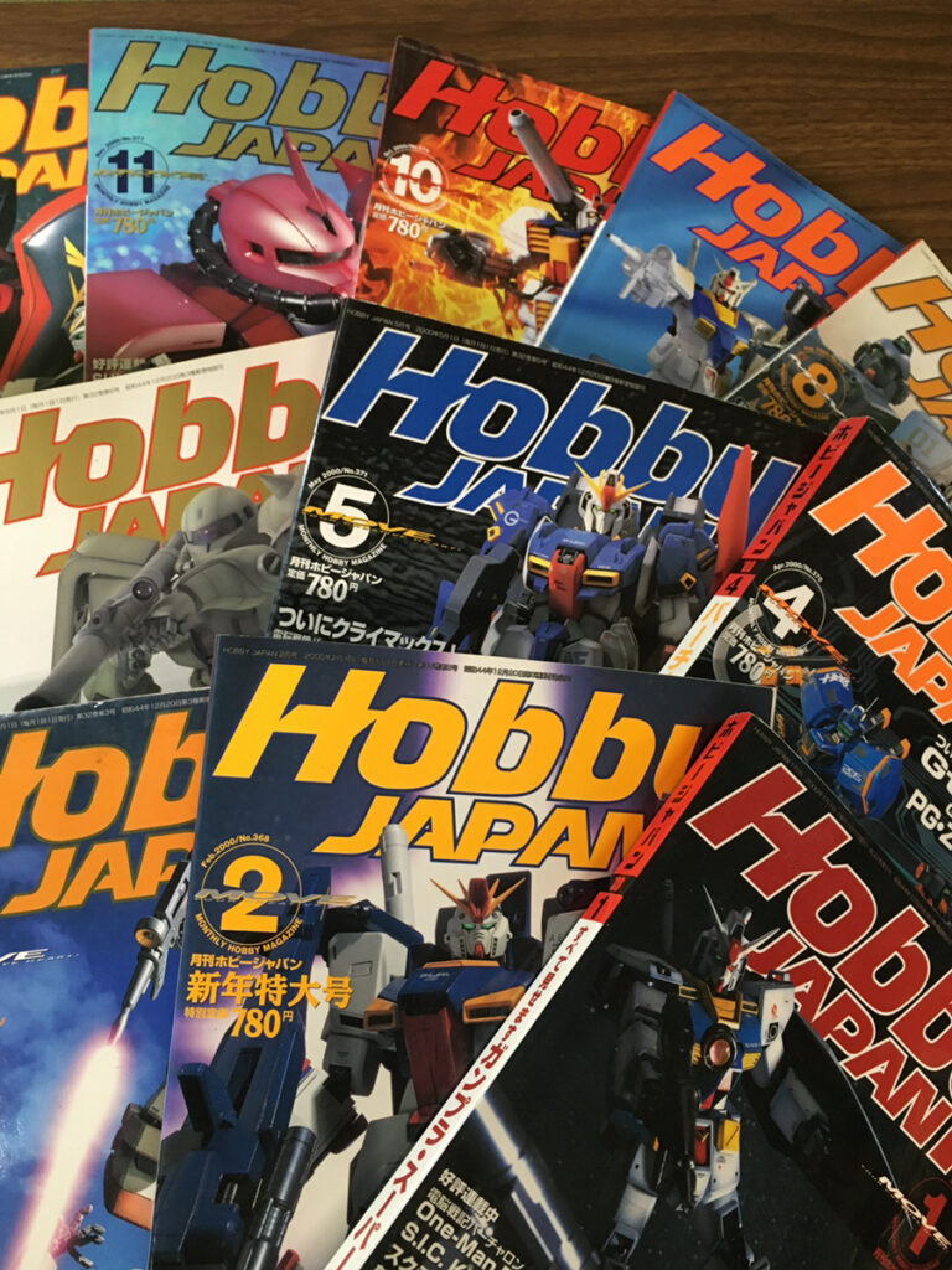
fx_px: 1063
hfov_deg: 48.2
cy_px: 635
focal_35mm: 29
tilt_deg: -72.1
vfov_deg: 61.7
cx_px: 476
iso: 125
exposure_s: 1/30
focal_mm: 4.15
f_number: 2.2
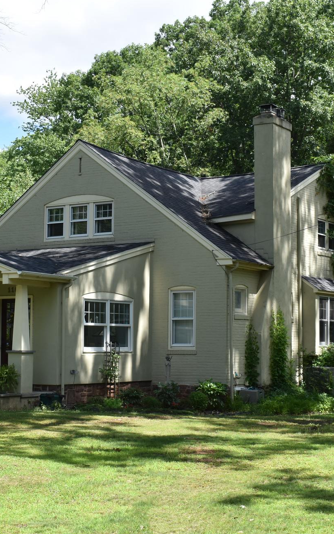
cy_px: 268
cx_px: 179
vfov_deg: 31.6
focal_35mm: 65
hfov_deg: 20.1
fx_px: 944
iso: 140
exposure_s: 1/250
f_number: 8
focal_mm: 27
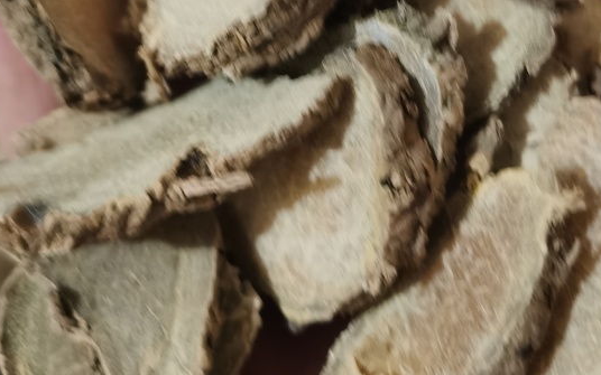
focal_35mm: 57
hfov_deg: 35.7
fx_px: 934
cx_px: 325
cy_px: 32
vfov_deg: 22.2
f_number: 1.8
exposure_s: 1/25.7
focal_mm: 5.58
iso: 400
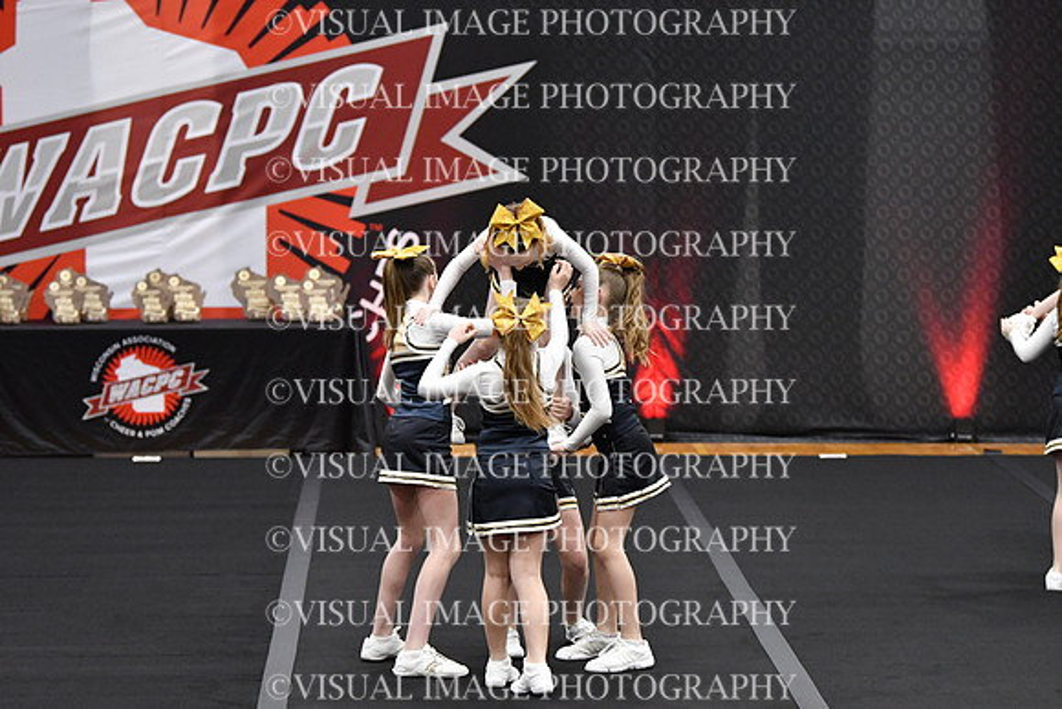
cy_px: 354
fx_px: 4514
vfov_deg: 9.0
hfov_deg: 13.4
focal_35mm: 153
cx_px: 531
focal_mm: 102
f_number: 2.8
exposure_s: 1/800
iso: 5000
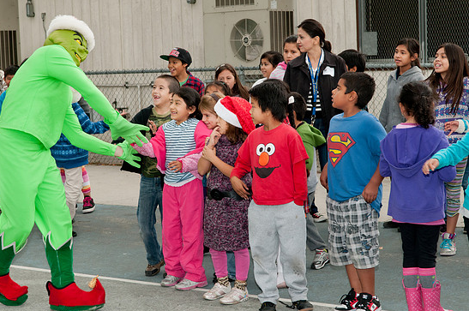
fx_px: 1139
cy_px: 156
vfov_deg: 15.6
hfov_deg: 23.3
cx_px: 222
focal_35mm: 88
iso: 400
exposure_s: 1/250
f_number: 8
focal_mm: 55
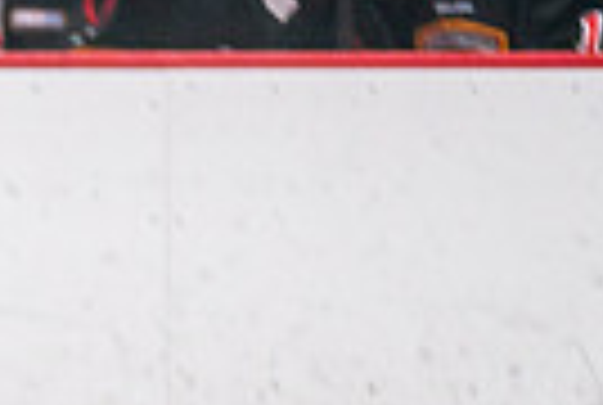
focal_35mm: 1396
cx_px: -435
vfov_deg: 1.0
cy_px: 533
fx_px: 23435
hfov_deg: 1.5
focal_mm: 200
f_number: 2.8
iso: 800
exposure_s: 1/640
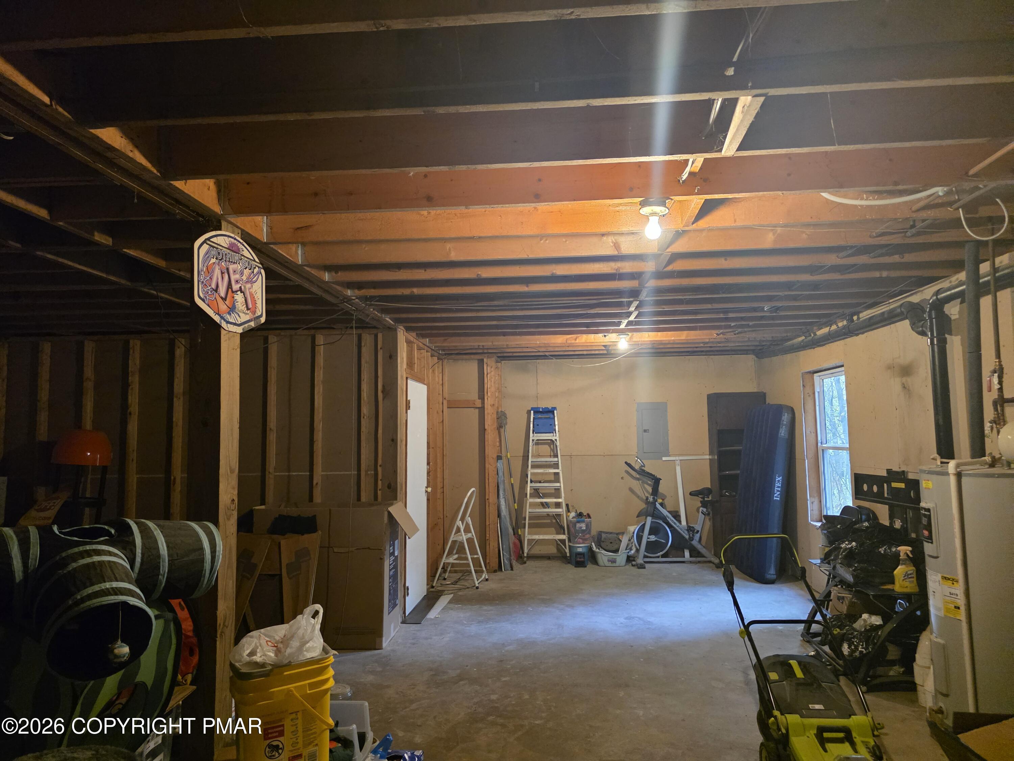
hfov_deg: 73.9
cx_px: 507
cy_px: 380
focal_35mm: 23
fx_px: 674
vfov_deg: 58.9
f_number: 1.7
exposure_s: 1/120
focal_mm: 6.3
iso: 1600
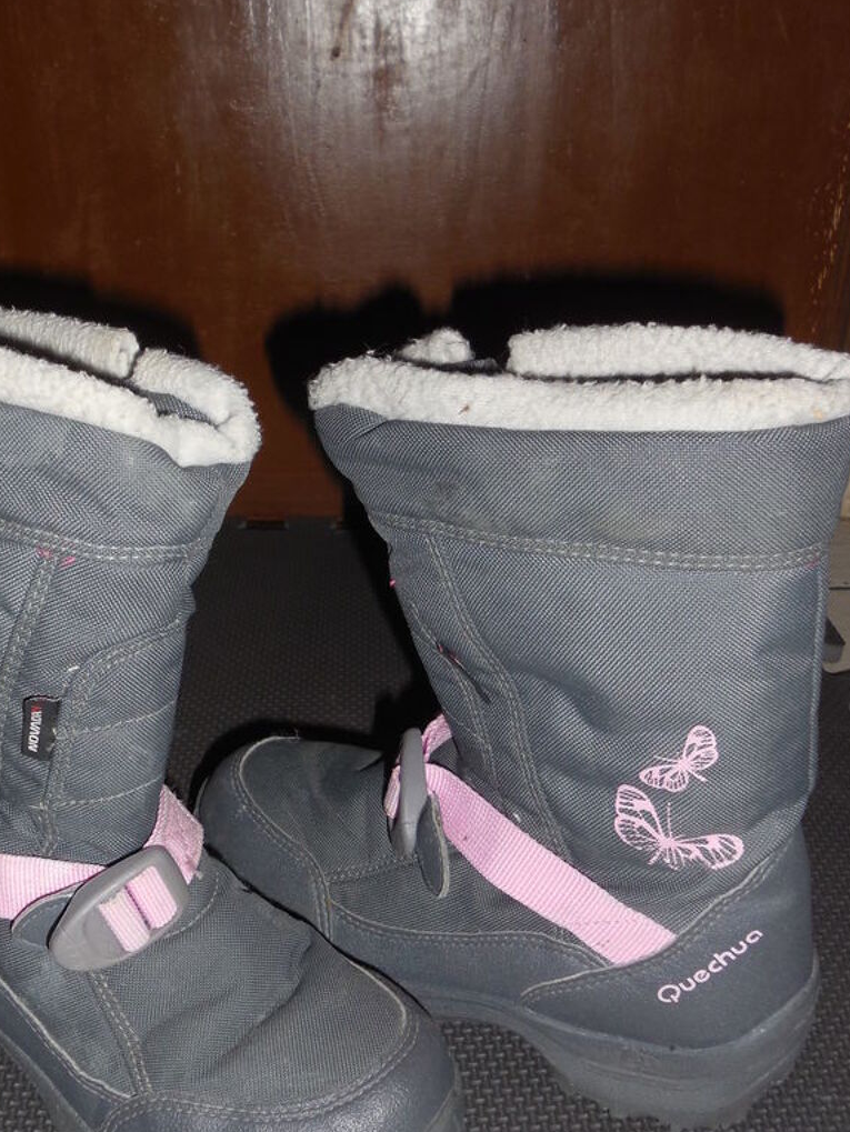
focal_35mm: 34
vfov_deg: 53.8
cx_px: 311
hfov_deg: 41.5
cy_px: 639
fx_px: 1112
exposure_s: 1/25
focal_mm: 4.6
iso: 125
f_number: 3.5
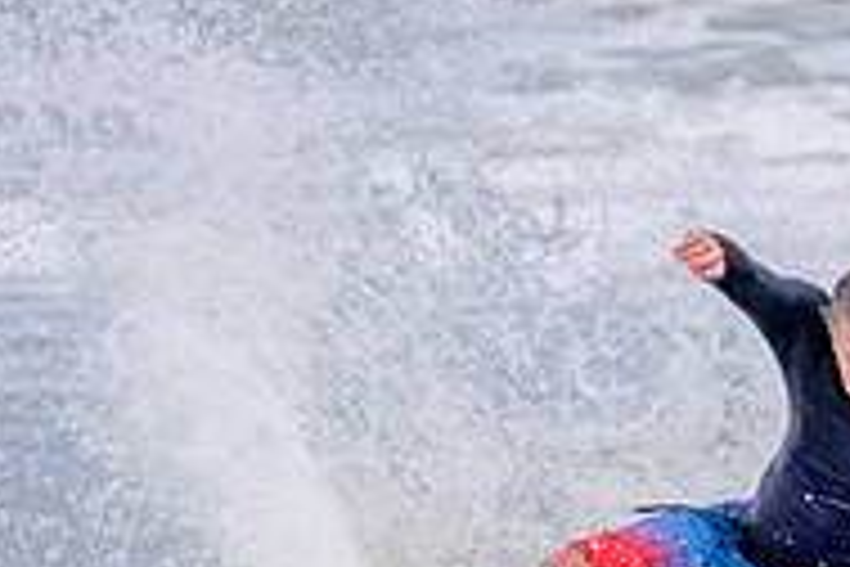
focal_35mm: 3188
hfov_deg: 0.6
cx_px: 867
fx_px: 75266
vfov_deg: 0.4
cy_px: 512
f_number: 11
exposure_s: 1/2000
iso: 720
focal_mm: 800
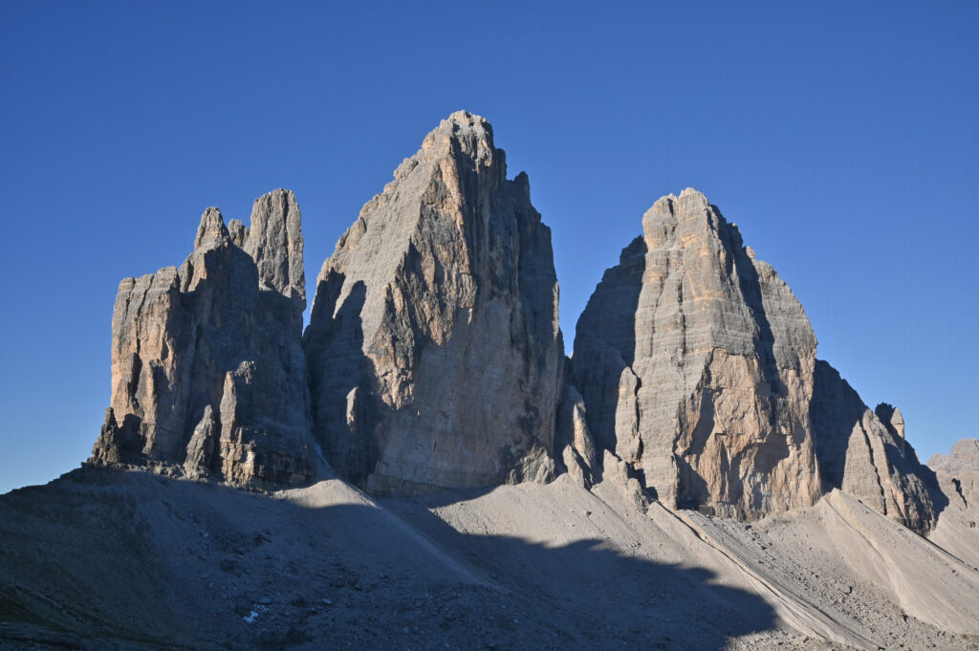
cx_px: 490
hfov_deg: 50.7
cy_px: 326
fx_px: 1033
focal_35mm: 38
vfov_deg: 35.0
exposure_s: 1/250
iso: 250
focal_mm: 38
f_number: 16
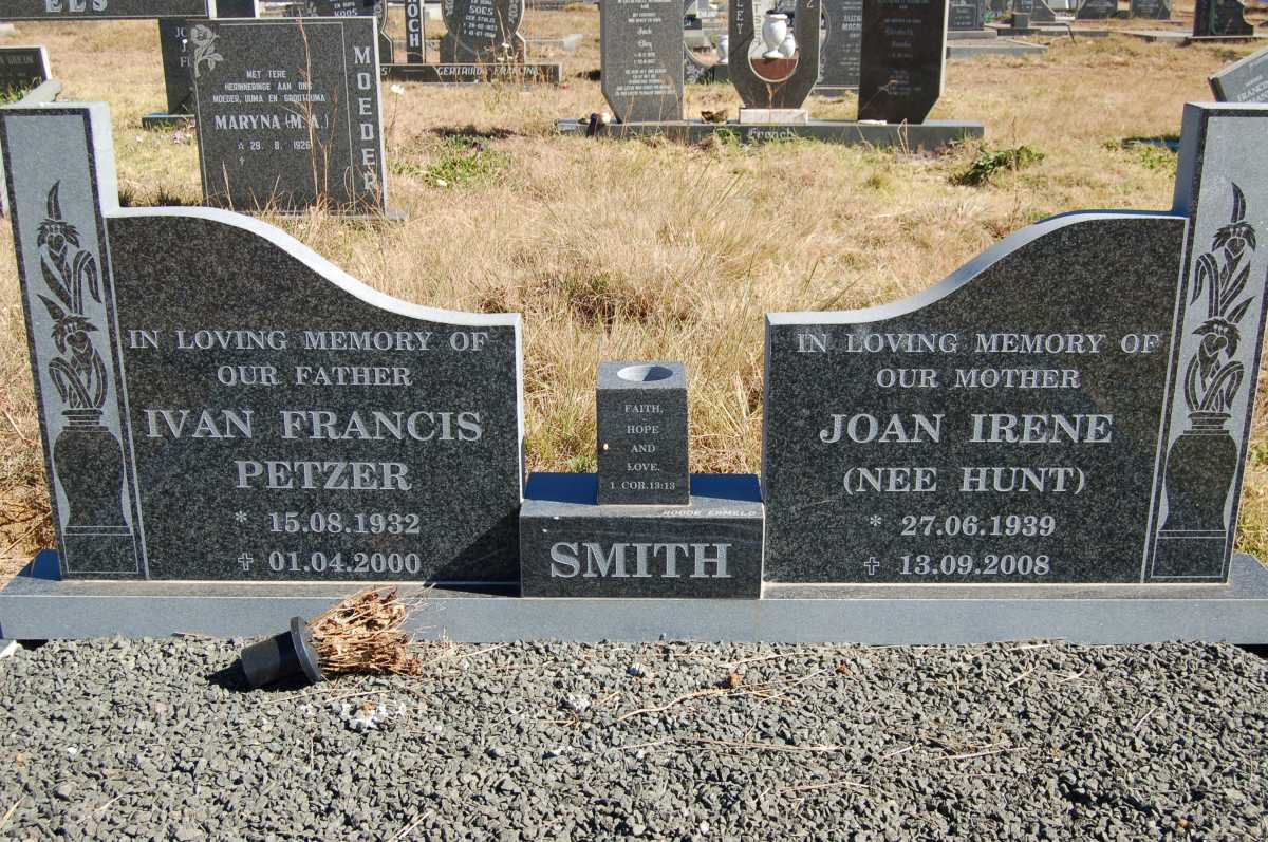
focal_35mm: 39
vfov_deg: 34.1
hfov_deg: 49.6
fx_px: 1372
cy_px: 421
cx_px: 634
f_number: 6.3
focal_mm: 26
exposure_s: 1/250
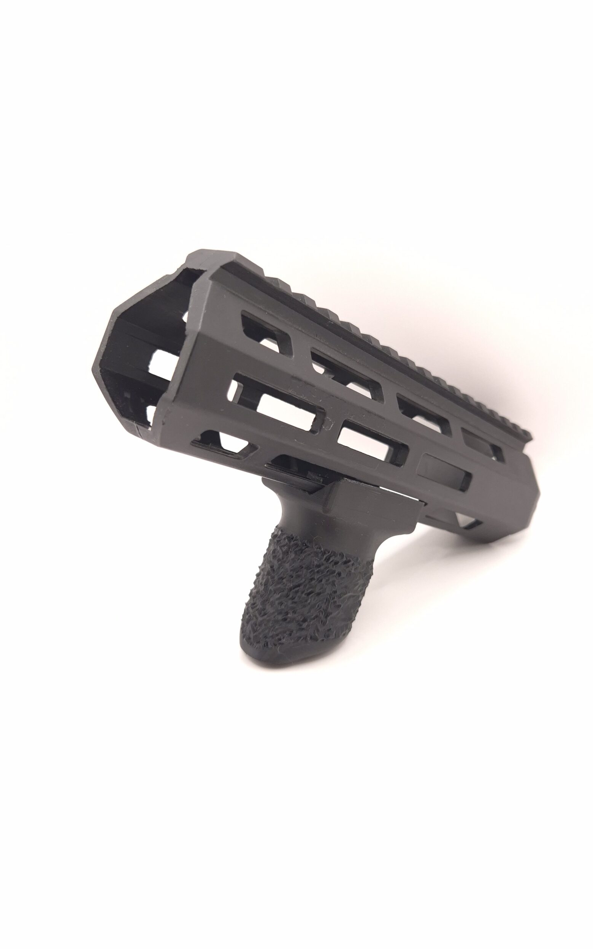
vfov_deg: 72.6
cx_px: 341
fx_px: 647
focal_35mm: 25
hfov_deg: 49.1
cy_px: 469
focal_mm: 5.4
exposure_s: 1/180
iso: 200
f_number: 1.8
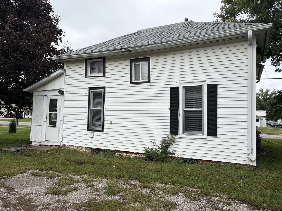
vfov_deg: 53.1
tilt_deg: +4.5
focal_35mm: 26
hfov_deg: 67.3
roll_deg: -0.5
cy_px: 106
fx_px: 212
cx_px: 141
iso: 50
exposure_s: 1/2364
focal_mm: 5.96
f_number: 1.6
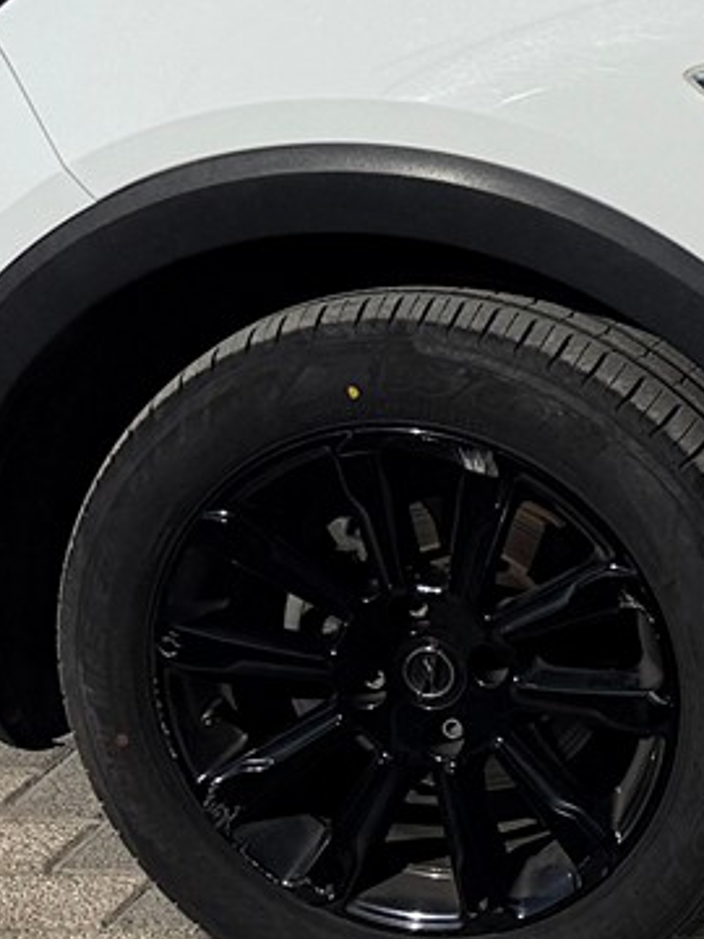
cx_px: 1974
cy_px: -125
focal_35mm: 128
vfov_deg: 15.0
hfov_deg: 9.5
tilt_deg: -10.0
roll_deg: -2.2
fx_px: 3471
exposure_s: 1/14286
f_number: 1.78
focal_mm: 6.76
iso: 80
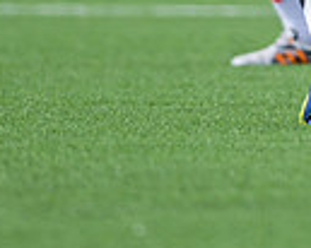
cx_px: 398
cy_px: -205
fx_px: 21678
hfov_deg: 0.8
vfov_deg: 0.7
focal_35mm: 2357
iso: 400
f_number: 2.8
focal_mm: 400
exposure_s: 1/2000
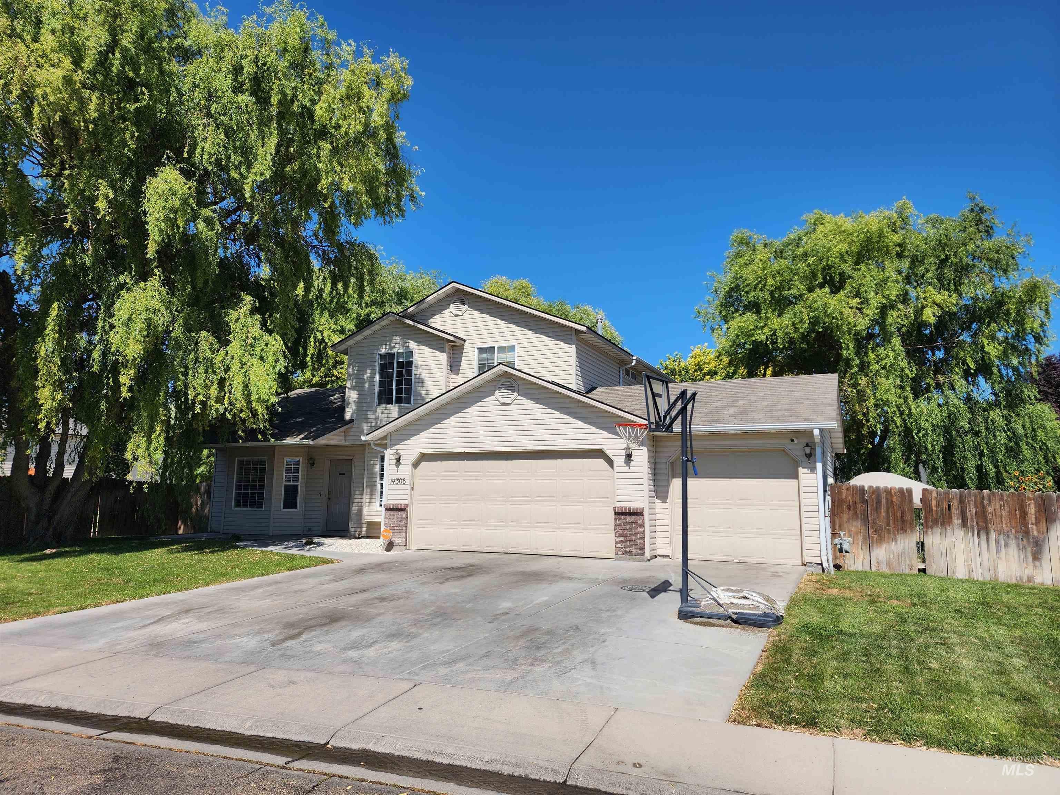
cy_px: 398
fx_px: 704
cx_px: 530
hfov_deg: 73.9
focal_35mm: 23
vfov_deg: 58.9
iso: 12
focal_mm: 6.4
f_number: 1.8
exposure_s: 1/1509
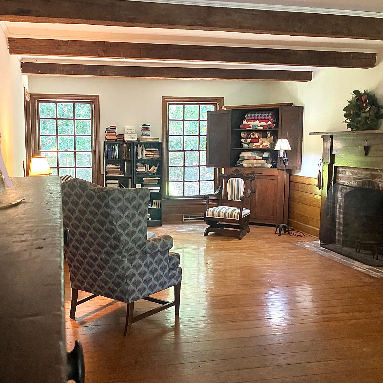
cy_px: 193
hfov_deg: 48.1
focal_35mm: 34
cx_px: 152
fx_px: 426
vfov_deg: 48.5
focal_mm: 3.99
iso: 320
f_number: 1.8
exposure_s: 1/60
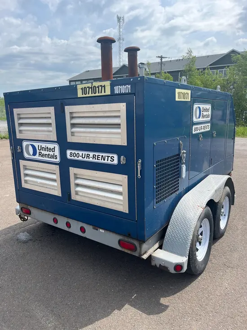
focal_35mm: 26
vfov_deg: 67.3
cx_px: 124
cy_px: 165
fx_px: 247
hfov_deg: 53.1
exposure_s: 1/2967
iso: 50
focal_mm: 5.1
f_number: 1.6
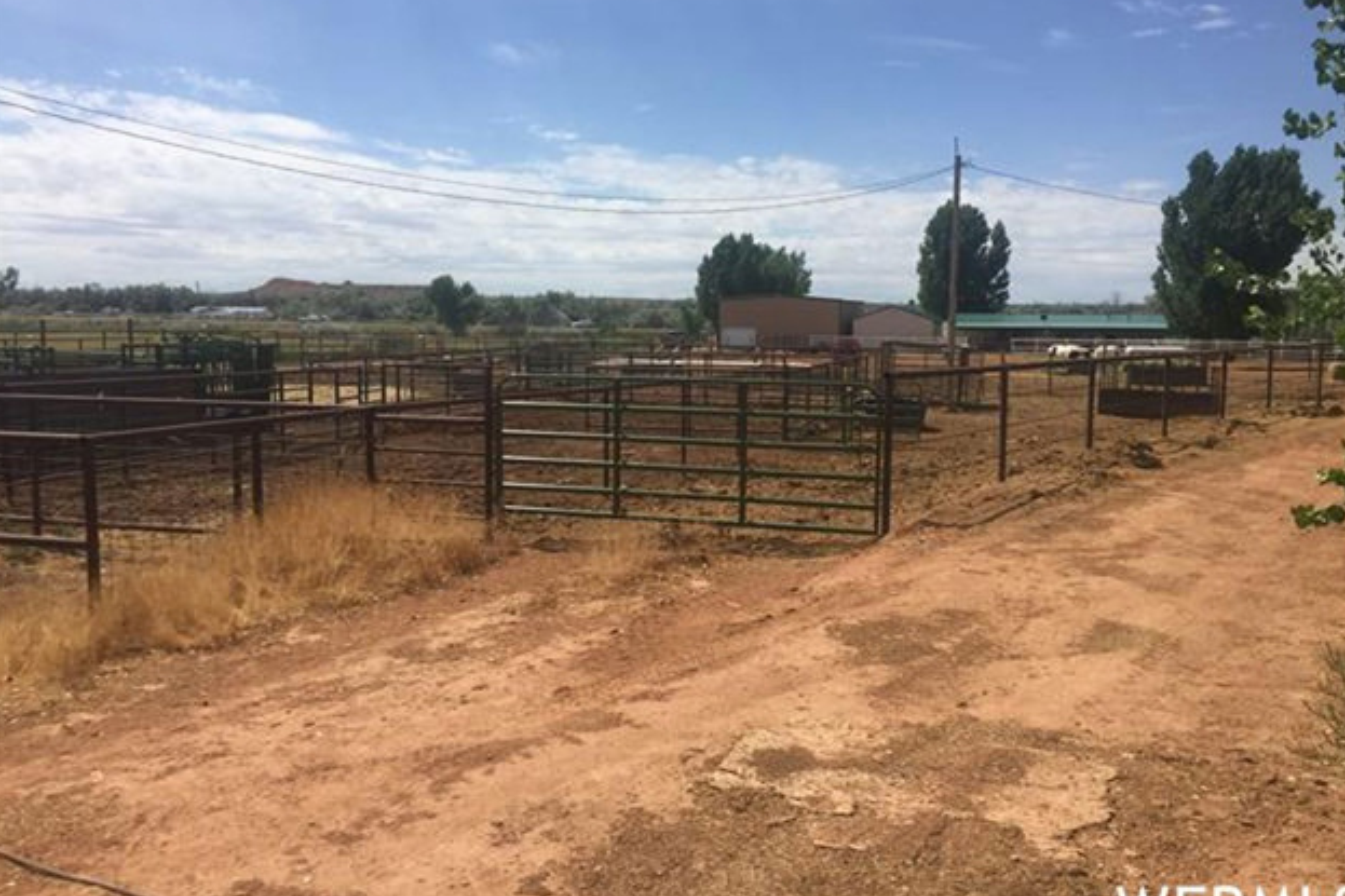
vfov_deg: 42.3
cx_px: 678
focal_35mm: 31
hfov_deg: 60.3
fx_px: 1158
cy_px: 419
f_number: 2.2
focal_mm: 4.15
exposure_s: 1/3597
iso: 32
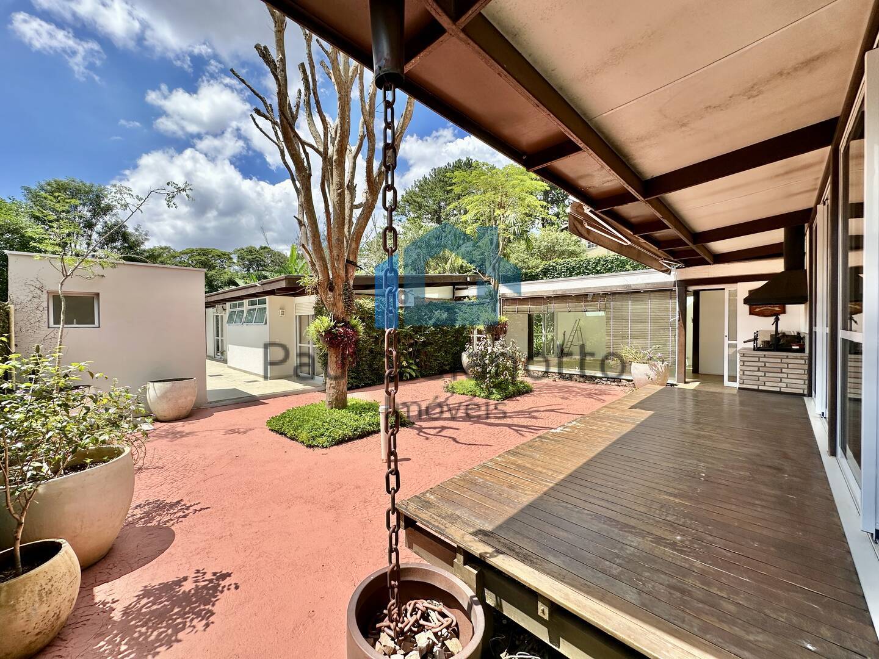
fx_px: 356
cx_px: 440
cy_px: 330
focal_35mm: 14
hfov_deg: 102.1
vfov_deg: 85.7
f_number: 2.2
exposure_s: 1/1595
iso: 50
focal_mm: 2.22
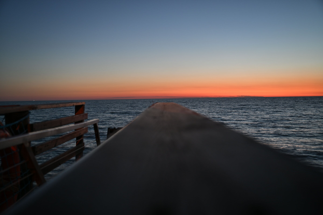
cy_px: 108
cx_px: 162
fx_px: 292
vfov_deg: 40.5
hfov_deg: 58.0
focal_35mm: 32
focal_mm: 32.5
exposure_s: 1/6
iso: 1000
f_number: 3.2
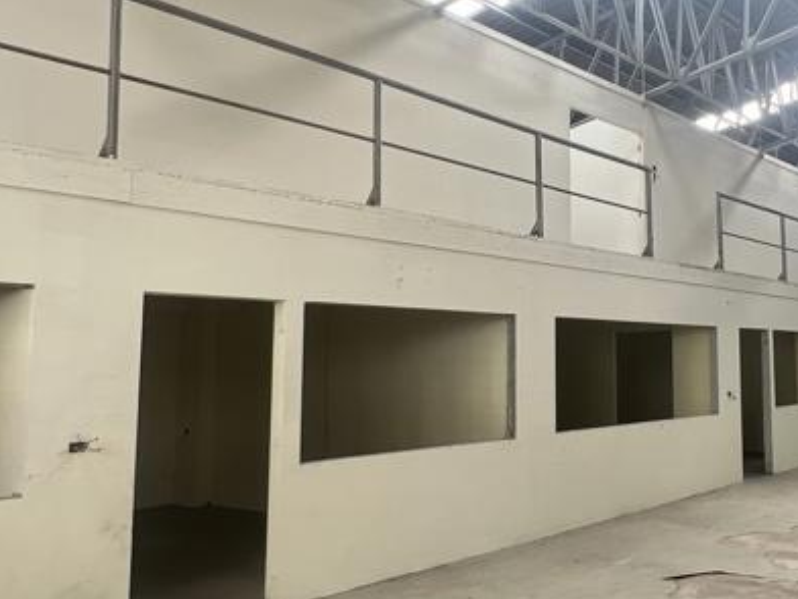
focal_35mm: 38
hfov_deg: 47.5
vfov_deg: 37.6
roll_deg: +0.6
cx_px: 577
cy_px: 253
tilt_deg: +5.1
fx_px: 876
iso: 32
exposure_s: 1/99
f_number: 1.8
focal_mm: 1.57
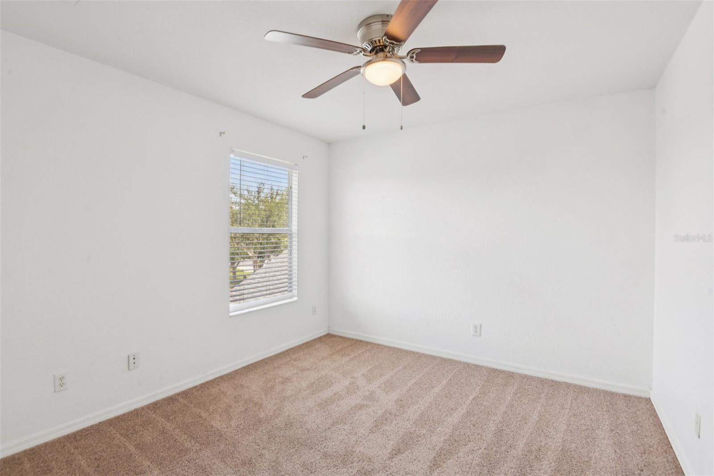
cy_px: 238
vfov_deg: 73.7
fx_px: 317
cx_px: 357
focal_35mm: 16
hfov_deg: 96.7
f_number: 8
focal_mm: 16
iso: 400
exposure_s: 1/60
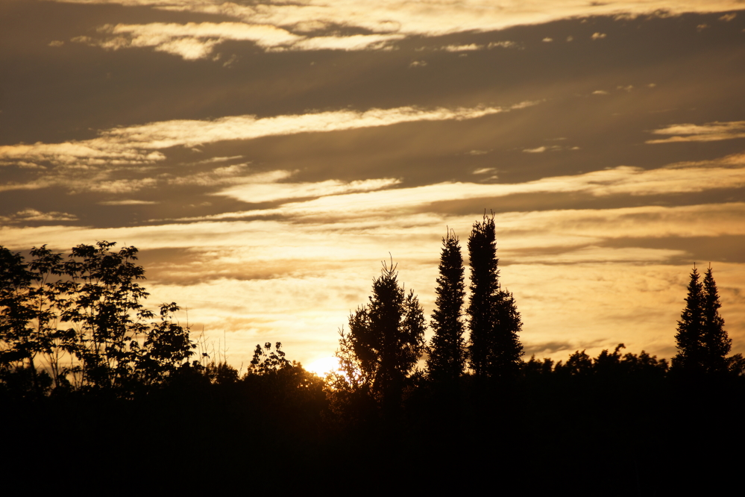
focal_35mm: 345
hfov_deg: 6.0
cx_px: 372
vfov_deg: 4.0
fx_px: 7139
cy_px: 248
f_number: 6.3
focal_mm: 230
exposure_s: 1/500
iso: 100
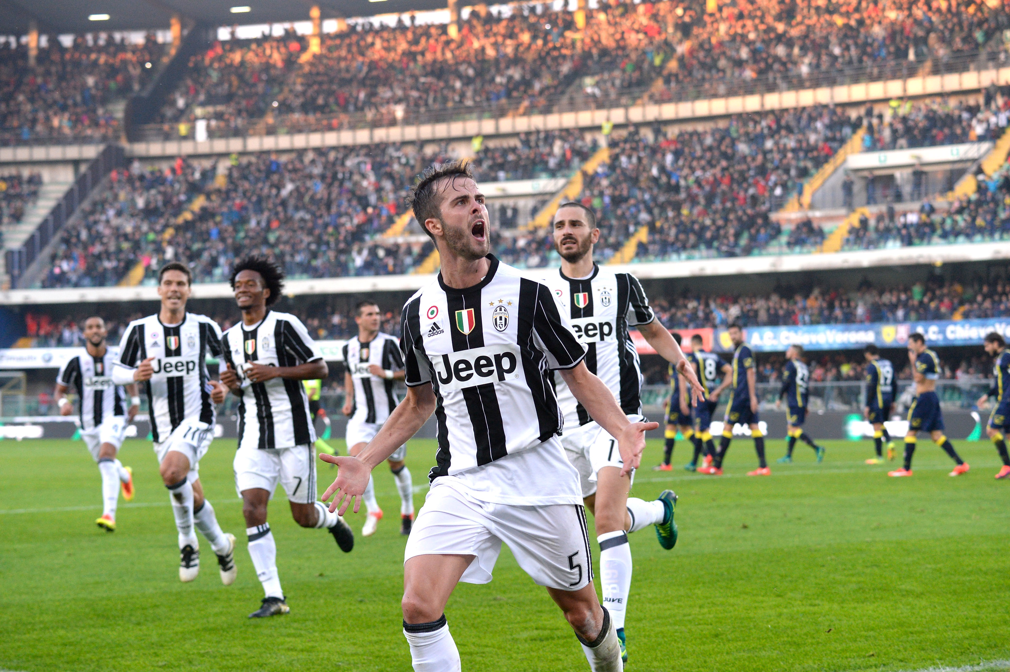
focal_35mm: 95
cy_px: 336
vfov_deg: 14.4
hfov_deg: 21.5
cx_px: 505
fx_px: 2664
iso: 2500
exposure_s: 1/1000
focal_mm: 95
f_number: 5.6
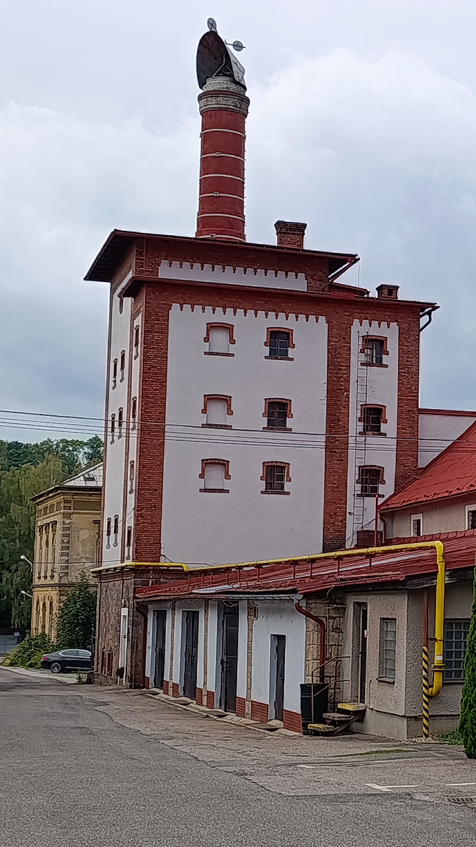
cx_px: 543
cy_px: 422
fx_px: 1504
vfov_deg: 31.4
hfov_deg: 17.3
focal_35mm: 67
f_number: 1.65
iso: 50
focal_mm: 6.11
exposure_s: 1/565
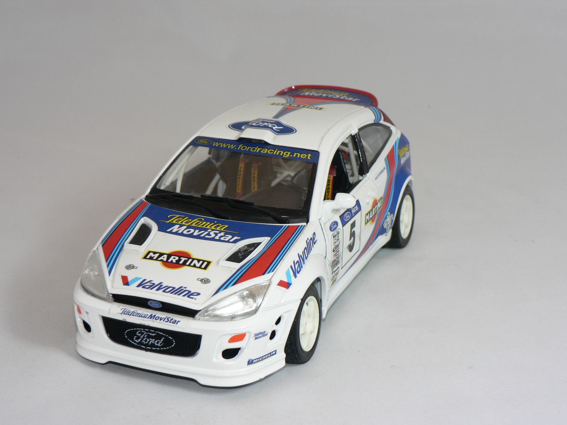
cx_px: 284
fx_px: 1097
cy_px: 212
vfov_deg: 21.9
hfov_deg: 29.0
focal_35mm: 67
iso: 80
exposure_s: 1/60
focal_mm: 11.2
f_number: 3.2
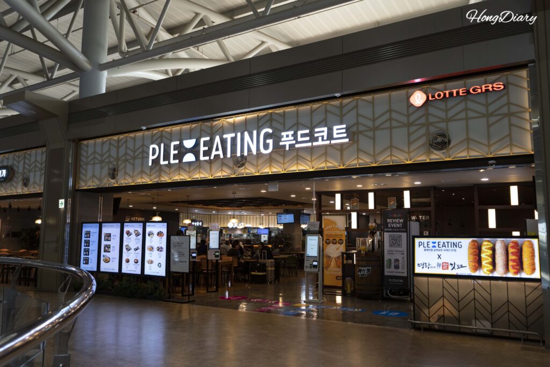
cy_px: 184
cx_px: 275
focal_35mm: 30
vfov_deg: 43.6
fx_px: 458
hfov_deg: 61.9
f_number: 4.5
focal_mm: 30
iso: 1000
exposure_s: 1/160
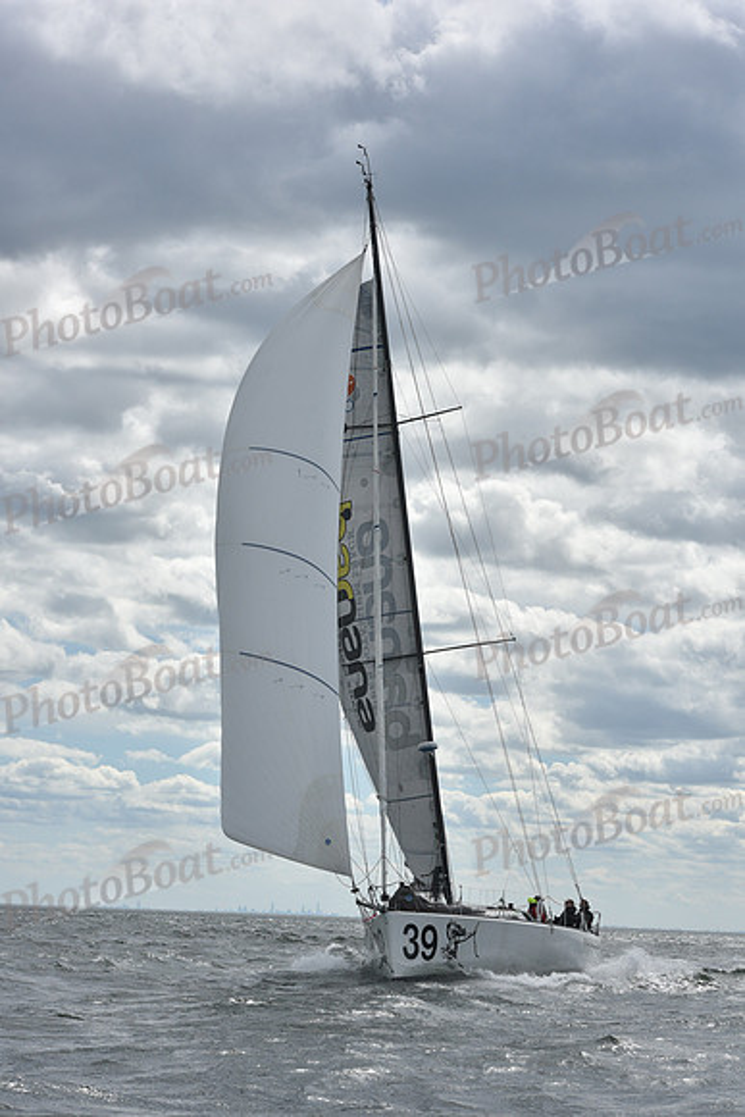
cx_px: 372
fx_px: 3040
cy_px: 558
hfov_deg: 14.0
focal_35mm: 98
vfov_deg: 20.8
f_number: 11
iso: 320
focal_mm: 98
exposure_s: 1/1000
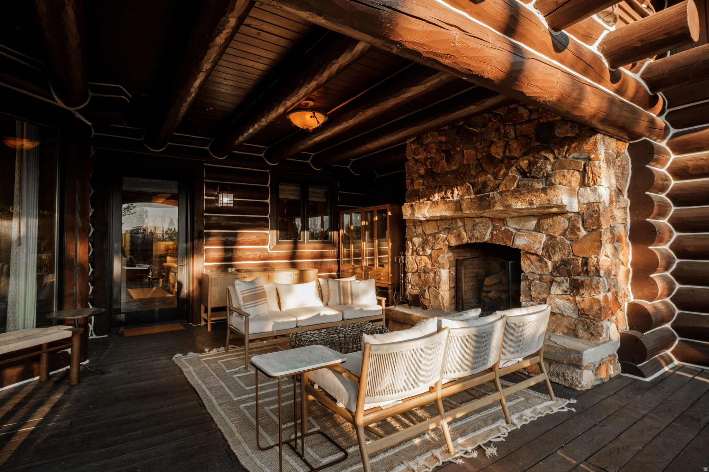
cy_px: 236
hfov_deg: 90.0
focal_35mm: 18
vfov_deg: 67.4
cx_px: 354
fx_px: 354
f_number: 5.6
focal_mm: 12
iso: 400
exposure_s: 1/200
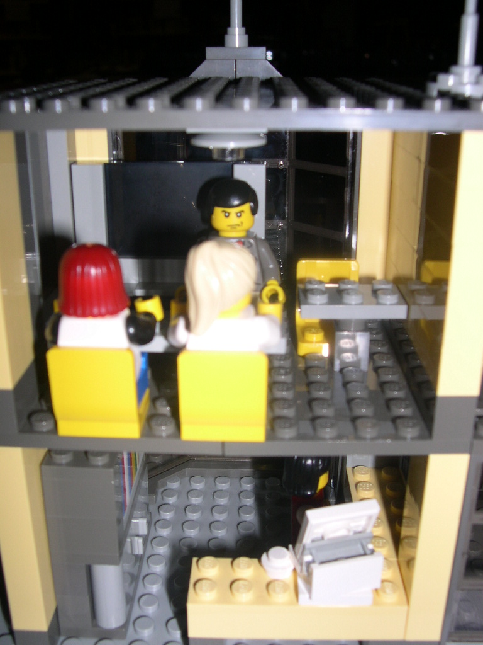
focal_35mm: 38
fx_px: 707
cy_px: 322
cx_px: 242
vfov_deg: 49.0
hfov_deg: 37.7
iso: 100
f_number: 7.6
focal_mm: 8
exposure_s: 1/60
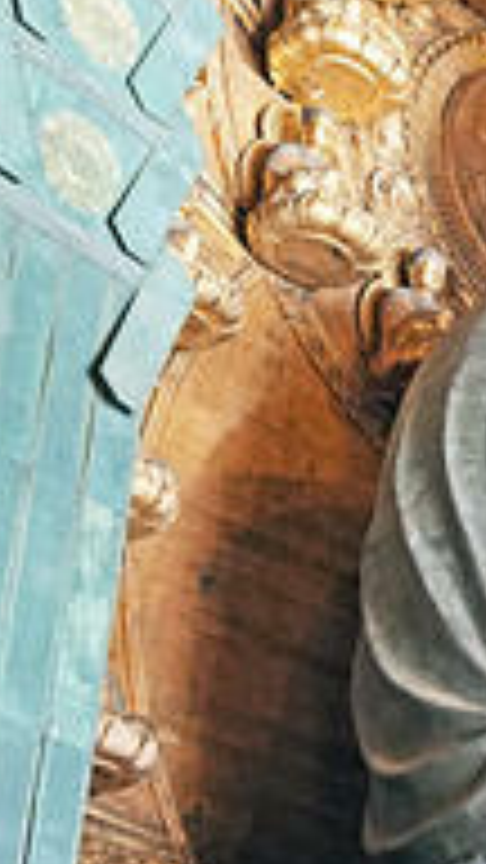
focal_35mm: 98
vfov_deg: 21.8
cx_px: 828
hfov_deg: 11.6
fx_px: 2245
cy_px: 441
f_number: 5
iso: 4000
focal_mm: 30
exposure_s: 1/40
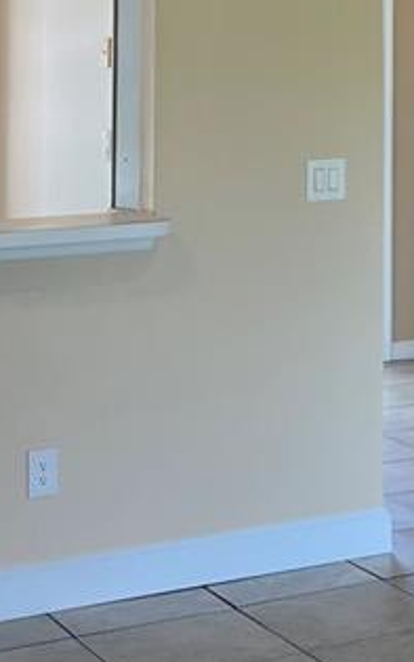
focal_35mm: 105
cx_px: 555
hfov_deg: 12.1
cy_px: -118
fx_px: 1895
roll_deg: +1.4
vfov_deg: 18.8
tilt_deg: +3.9
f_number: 1.6
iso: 64
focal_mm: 5.1
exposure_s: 1/120
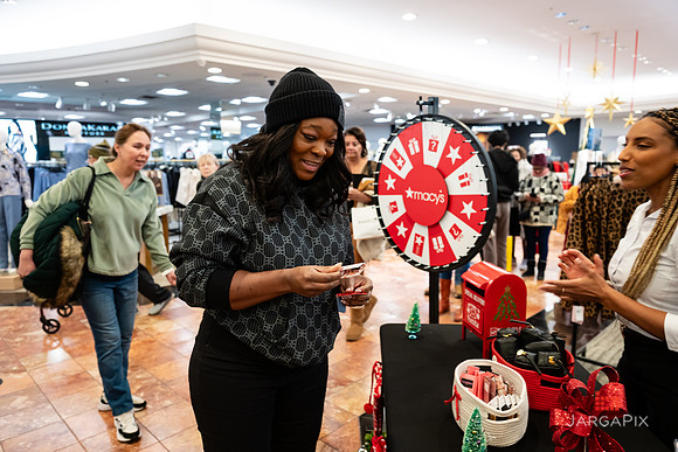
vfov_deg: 52.4
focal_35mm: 24
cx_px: 339
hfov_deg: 72.8
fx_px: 460
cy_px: 226
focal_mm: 24
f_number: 3.2
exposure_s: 1/160
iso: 1000
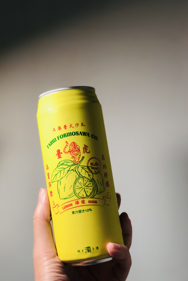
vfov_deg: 33.4
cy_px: 140
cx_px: 86
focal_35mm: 60
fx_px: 470
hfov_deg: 22.6
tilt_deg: -10.5
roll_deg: -2.0
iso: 40
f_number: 2.8
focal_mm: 6.6
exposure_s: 1/30
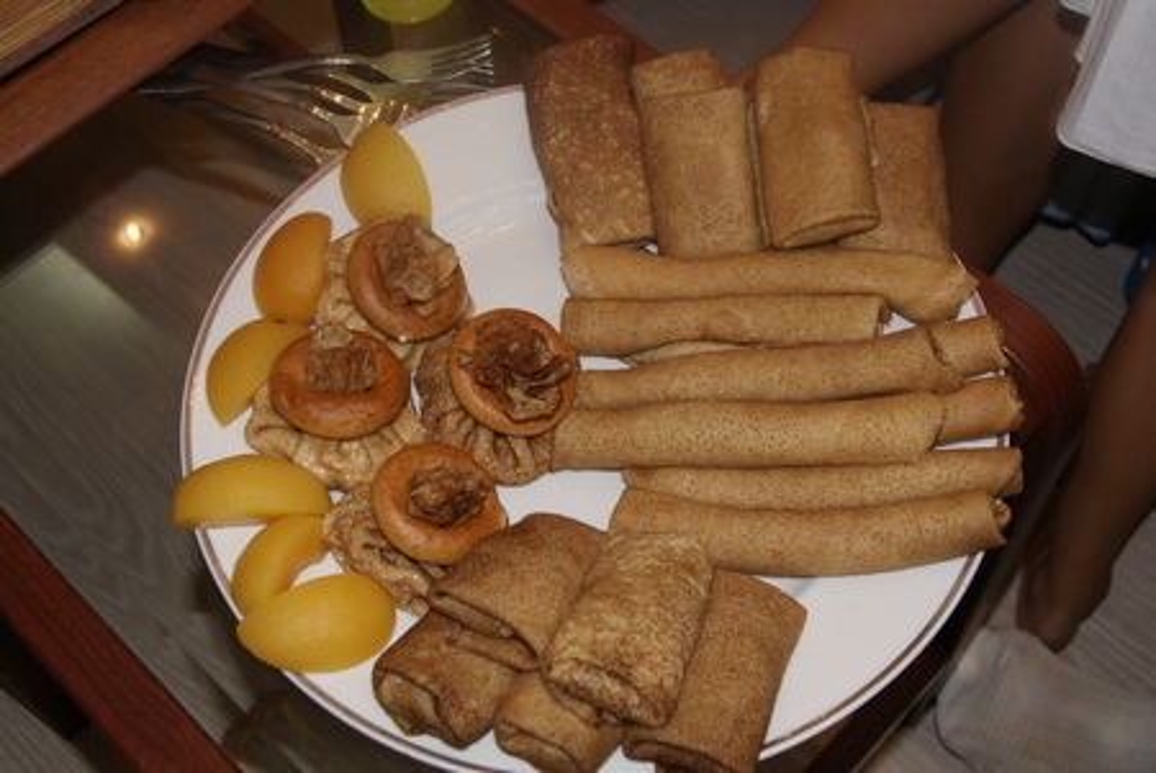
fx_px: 1446
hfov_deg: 43.6
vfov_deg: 29.9
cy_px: 386
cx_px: 578
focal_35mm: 45
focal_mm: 30
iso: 400
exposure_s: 1/60
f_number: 5.6
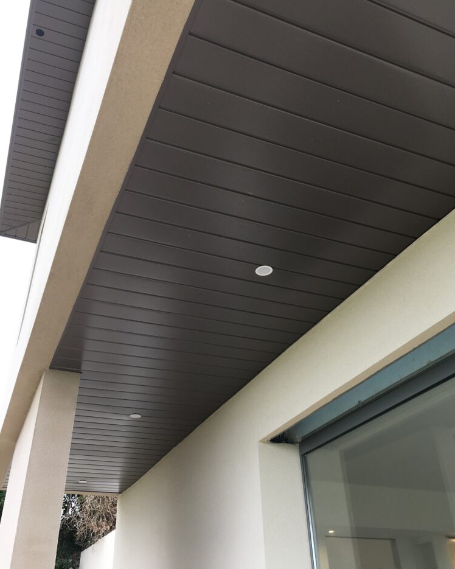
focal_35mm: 31
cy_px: 260
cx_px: 233
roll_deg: +2.6
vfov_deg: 57.1
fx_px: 522
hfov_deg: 47.1
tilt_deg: +35.8
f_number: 2.2
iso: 25
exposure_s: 1/100
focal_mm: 4.15
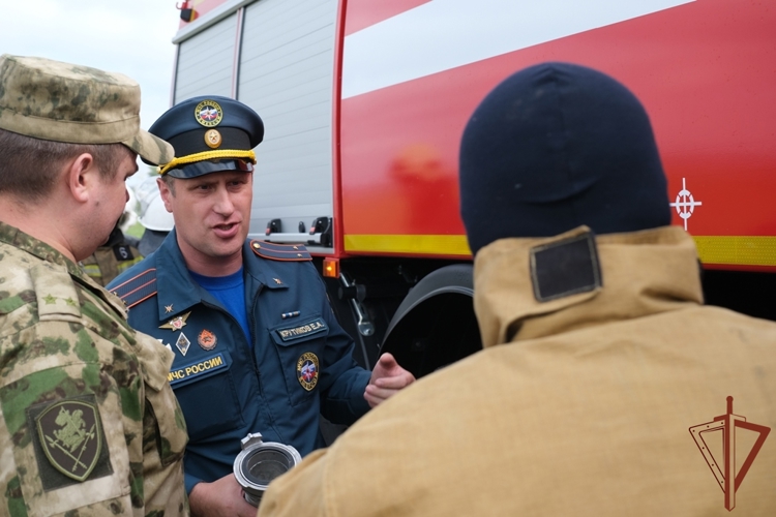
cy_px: 258
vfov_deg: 26.5
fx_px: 1099
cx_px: 388
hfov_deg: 38.9
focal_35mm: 51
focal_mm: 34.2
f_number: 5
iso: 160
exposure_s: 1/250
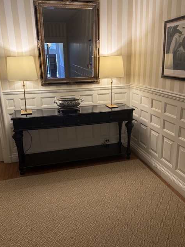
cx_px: 94
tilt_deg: -16.0
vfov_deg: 61.7
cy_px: 123
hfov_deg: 48.2
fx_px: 207
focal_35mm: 29
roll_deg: +1.2
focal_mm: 6.76
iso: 160
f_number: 1.78
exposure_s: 1/60
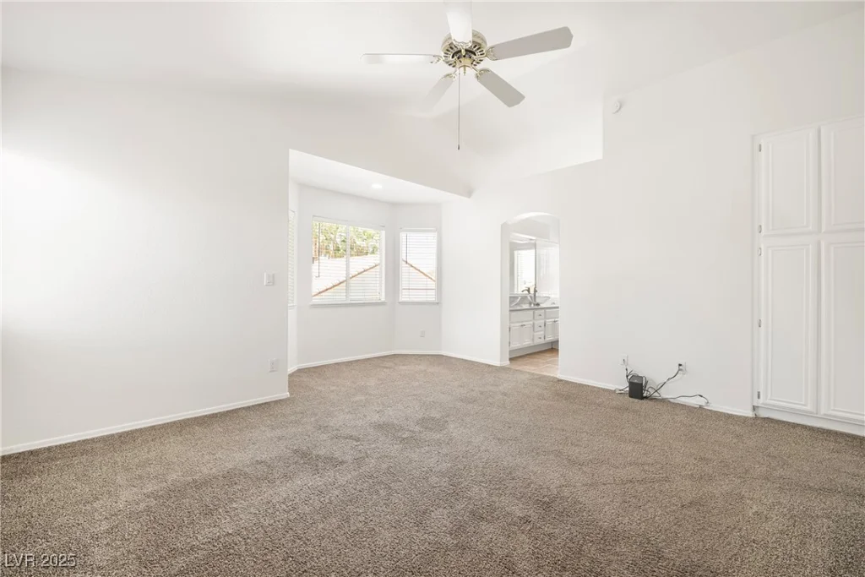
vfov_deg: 81.2
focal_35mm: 14
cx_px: 432
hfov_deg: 104.2
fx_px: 336
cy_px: 288
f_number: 9
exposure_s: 1
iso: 100
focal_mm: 14
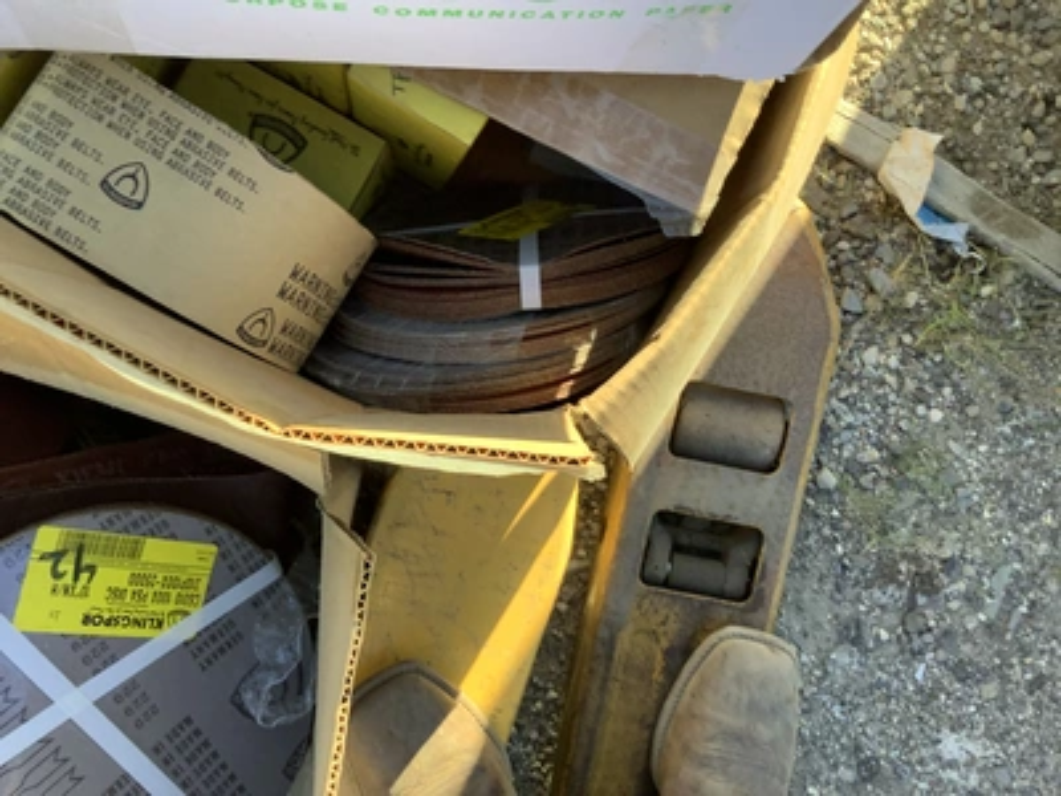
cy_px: 398
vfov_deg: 45.4
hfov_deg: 58.4
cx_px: 530
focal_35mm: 31
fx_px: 950
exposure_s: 1/100
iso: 25
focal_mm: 3.3
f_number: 2.4
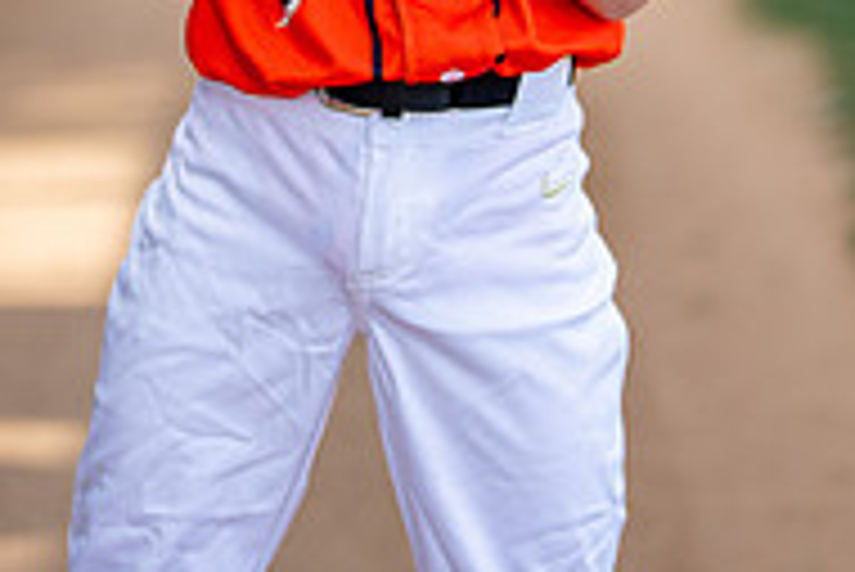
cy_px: -315
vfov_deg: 7.7
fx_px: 4159
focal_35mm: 175
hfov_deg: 11.7
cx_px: 429
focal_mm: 50
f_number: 1.2
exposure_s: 1/2500
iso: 125
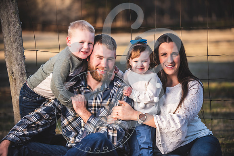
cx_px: 117
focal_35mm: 120
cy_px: 78
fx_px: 780
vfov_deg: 11.4
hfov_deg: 17.1
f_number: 2.8
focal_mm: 120
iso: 100
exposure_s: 1/400
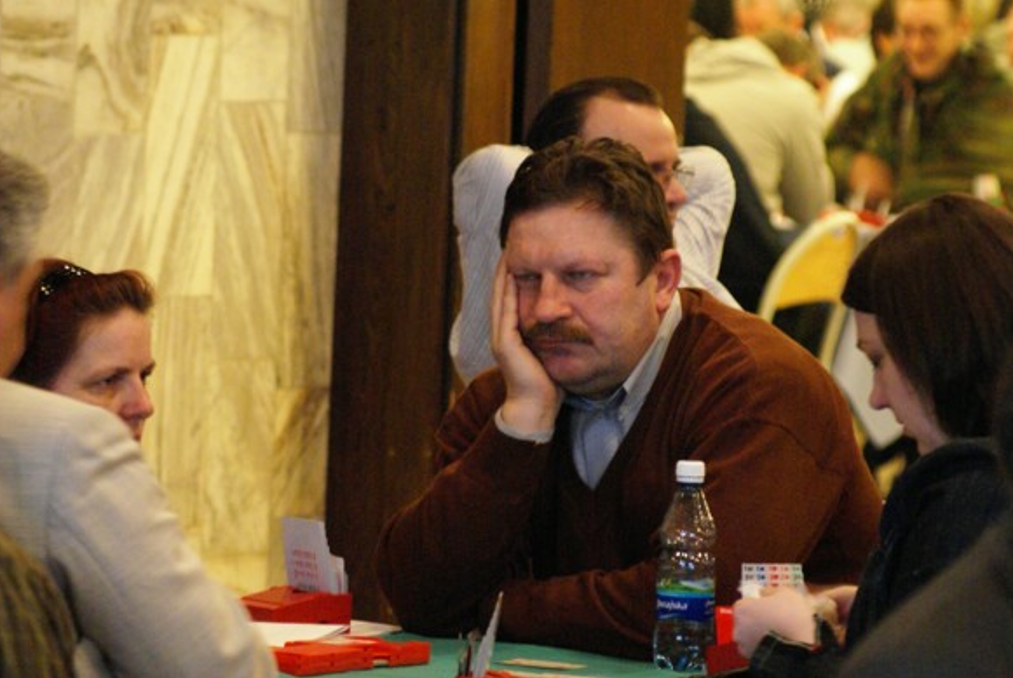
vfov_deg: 5.1
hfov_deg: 7.6
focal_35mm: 271
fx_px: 7635
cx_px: 556
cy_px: 296
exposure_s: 1/6
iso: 1600
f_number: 5.6
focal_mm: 150
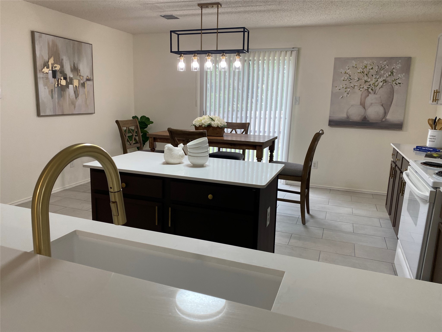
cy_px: 166
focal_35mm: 26
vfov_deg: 53.1
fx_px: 332
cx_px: 221
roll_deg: -2.0
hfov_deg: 67.3
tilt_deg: -11.5
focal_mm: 4.25
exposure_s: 1/60
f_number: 1.8
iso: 80
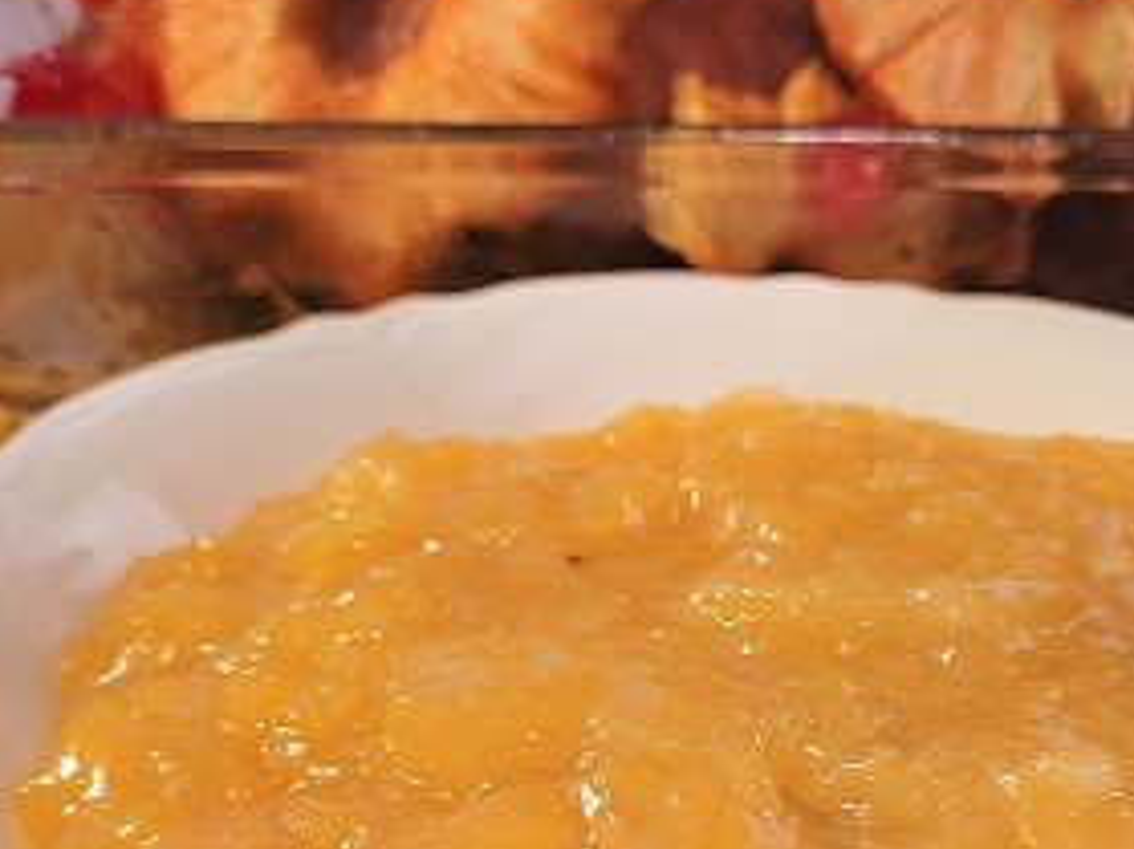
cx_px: 760
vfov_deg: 30.2
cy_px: 674
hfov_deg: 39.9
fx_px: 1539
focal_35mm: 47
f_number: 1.8
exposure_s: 1/40
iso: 160
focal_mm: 5.4
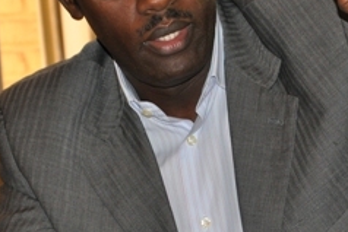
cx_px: 234
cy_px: 117
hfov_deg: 9.4
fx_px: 2118
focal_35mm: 219
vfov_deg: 6.3
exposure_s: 1/60
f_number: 5
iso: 800
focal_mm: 58
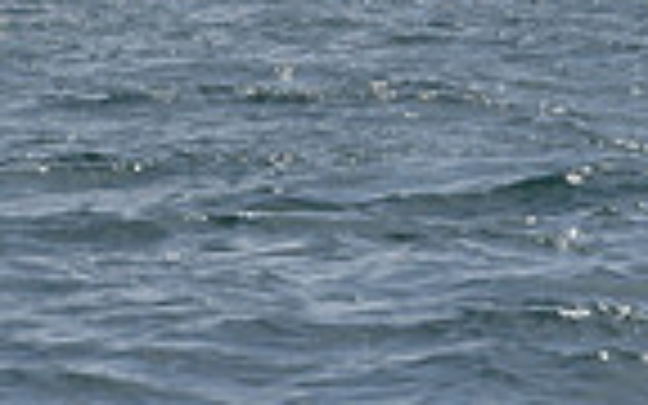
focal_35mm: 678
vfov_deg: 1.9
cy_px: -846
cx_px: 74
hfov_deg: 3.1
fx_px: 11974
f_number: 13
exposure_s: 1/800
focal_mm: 165
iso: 250
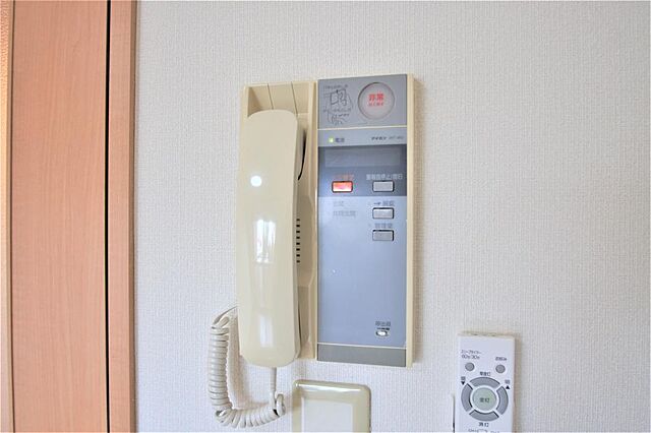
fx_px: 461
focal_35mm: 26
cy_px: 216
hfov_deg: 70.5
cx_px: 326
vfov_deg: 50.4
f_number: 4
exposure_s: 1/30
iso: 200
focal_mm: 17
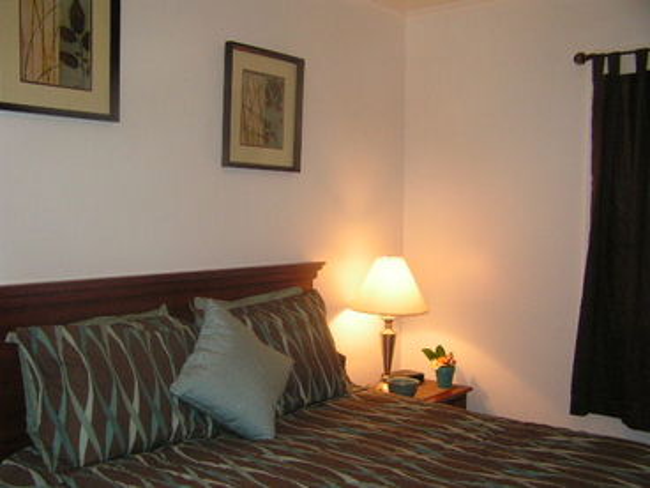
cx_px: 325
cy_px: 244
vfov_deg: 37.7
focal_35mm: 38
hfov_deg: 49.0
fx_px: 714
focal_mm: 6.3
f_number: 2.8
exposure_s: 1/40
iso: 200
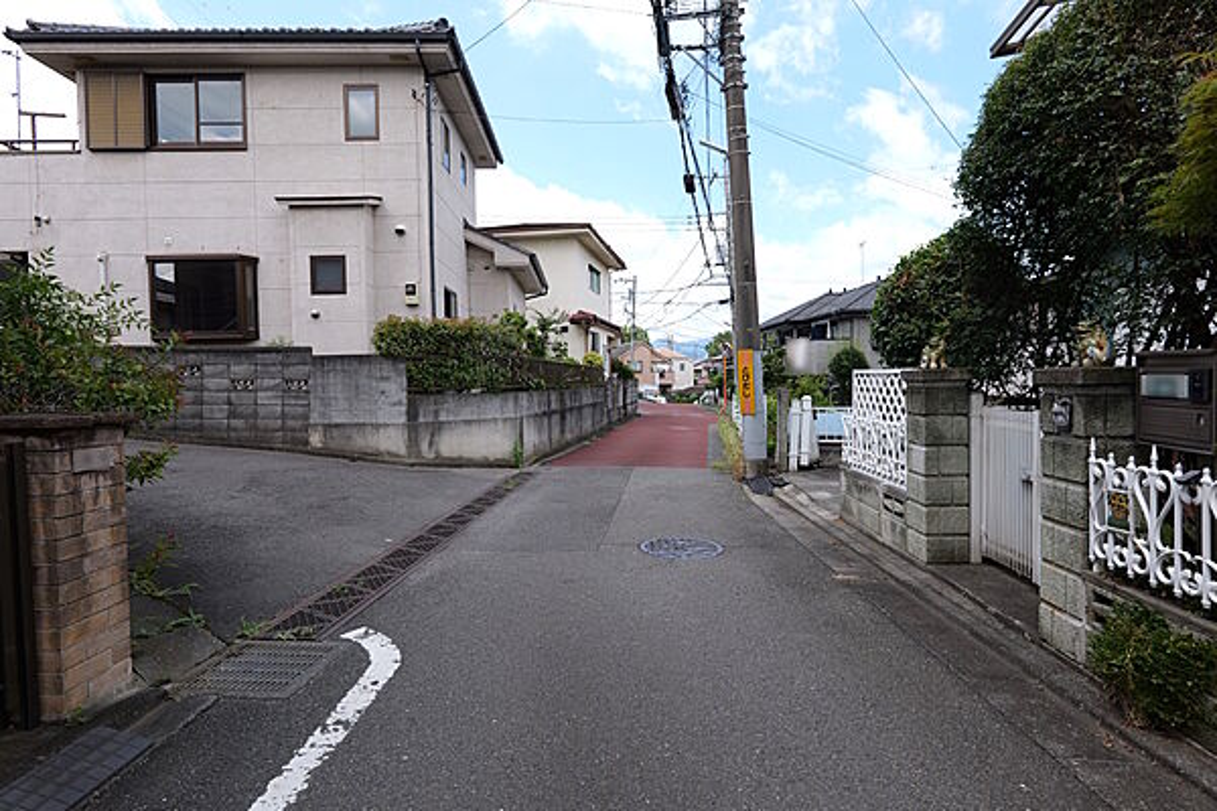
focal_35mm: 18
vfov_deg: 67.4
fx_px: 608
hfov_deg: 90.0
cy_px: 406
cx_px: 608
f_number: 7.1
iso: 100
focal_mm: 18
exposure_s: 1/125
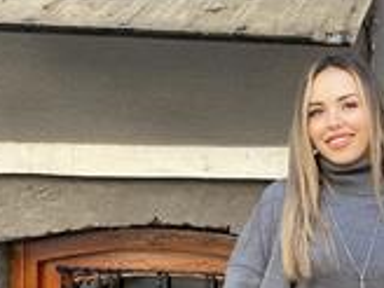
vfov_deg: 10.9
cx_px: 347
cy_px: 444
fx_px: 1453
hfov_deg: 14.9
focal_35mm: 131
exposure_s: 1/122
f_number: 2
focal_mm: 6
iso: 25
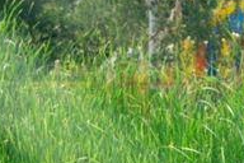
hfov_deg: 4.7
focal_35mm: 437
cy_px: 318
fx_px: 2962
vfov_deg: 3.1
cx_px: 241
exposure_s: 1/160
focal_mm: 62
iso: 250
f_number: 9
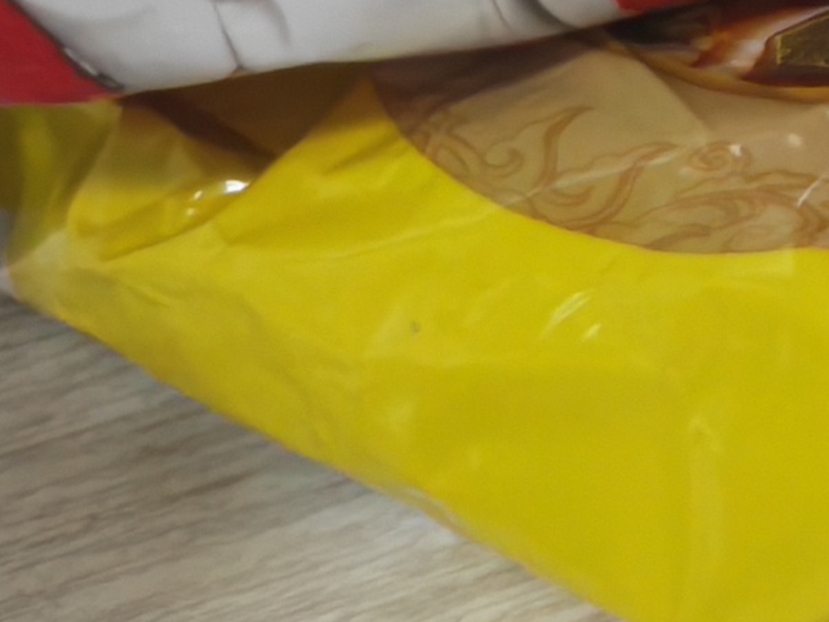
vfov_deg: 8.4
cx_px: 2461
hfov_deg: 9.6
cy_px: -874
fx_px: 3856
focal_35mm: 161
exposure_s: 1/33
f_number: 1.9
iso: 400
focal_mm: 5.52
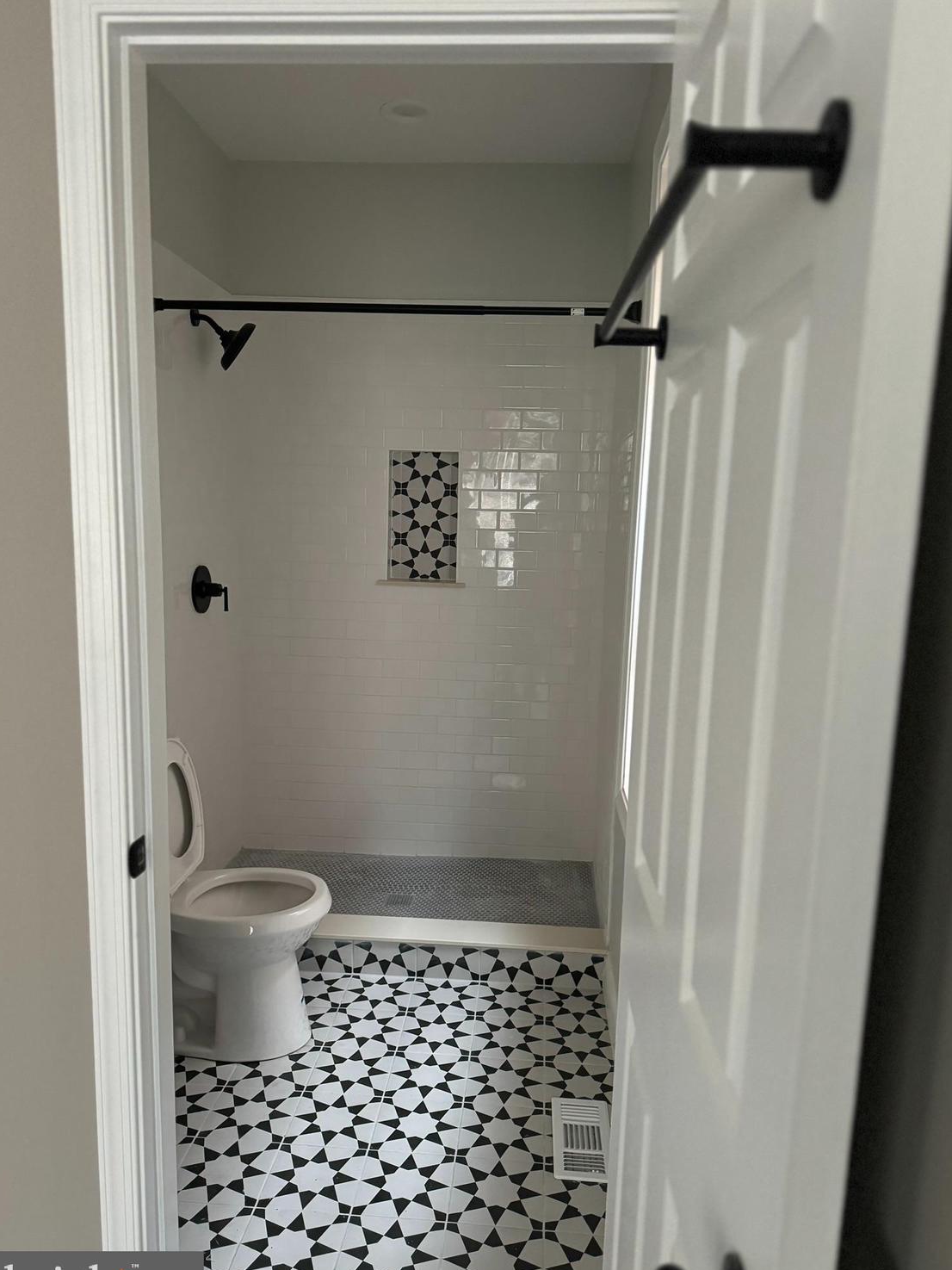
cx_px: 485
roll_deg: -1.5
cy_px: 660
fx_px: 917
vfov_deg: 69.4
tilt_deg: -9.6
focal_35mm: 25
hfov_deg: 54.9
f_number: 1.78
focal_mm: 6.76
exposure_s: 1/43
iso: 800
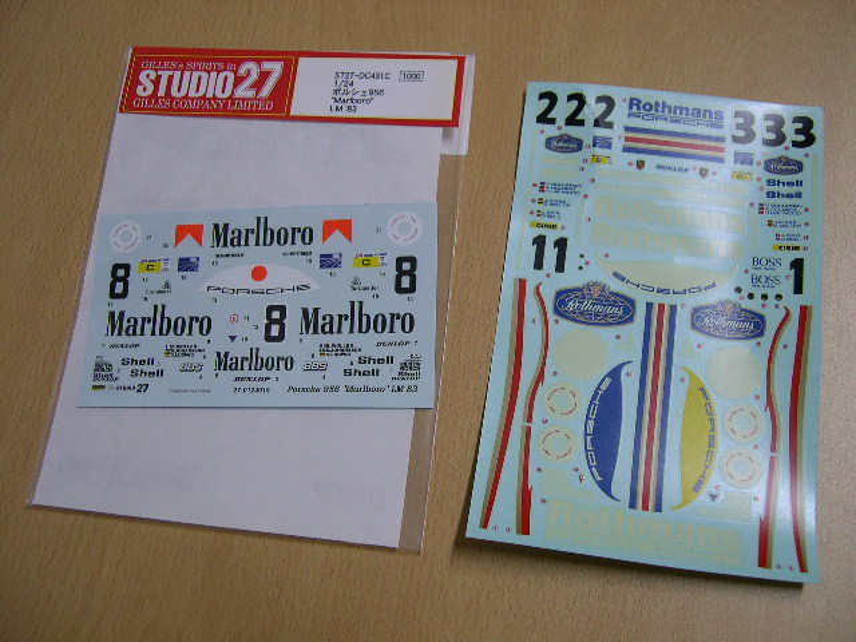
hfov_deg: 49.0
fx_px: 940
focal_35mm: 38
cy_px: 321
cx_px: 428
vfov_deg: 37.7
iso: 100
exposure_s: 1/17.5
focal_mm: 8
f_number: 2.8
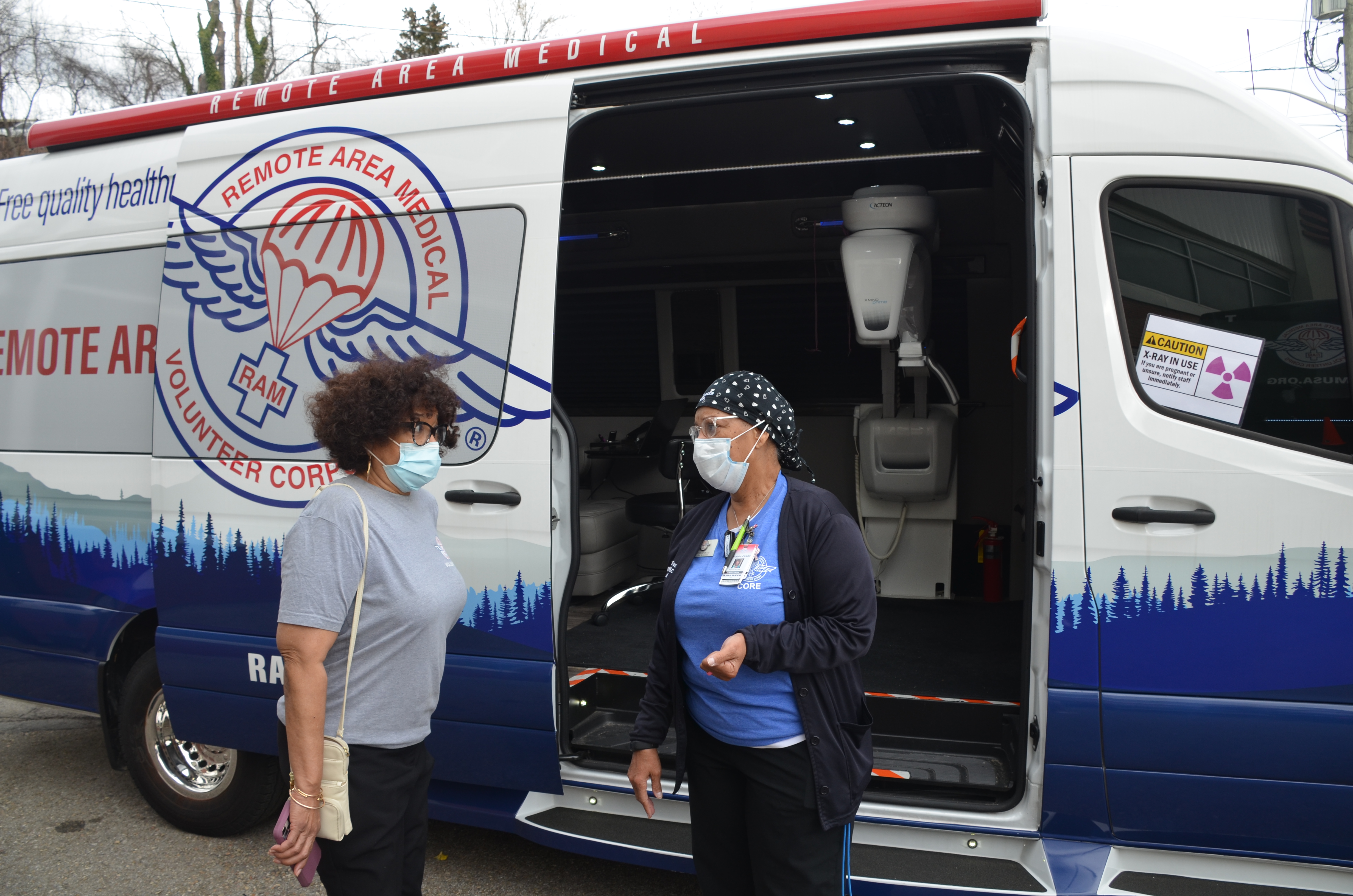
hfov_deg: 67.5
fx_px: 1013
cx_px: 676
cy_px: 448
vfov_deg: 47.7
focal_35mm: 27
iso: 200
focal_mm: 18
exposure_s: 1/125
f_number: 5.6
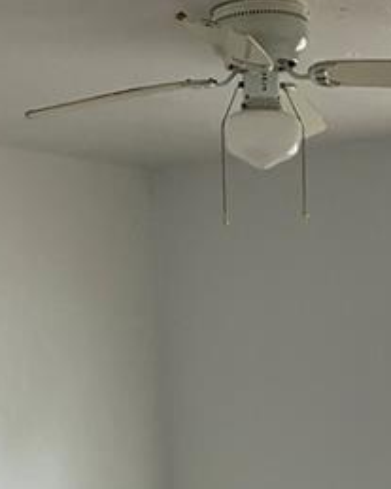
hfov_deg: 18.8
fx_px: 1172
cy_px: 632
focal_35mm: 81
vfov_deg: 21.4
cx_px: 280
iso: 125
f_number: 1.8
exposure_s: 1/60
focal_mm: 3.99
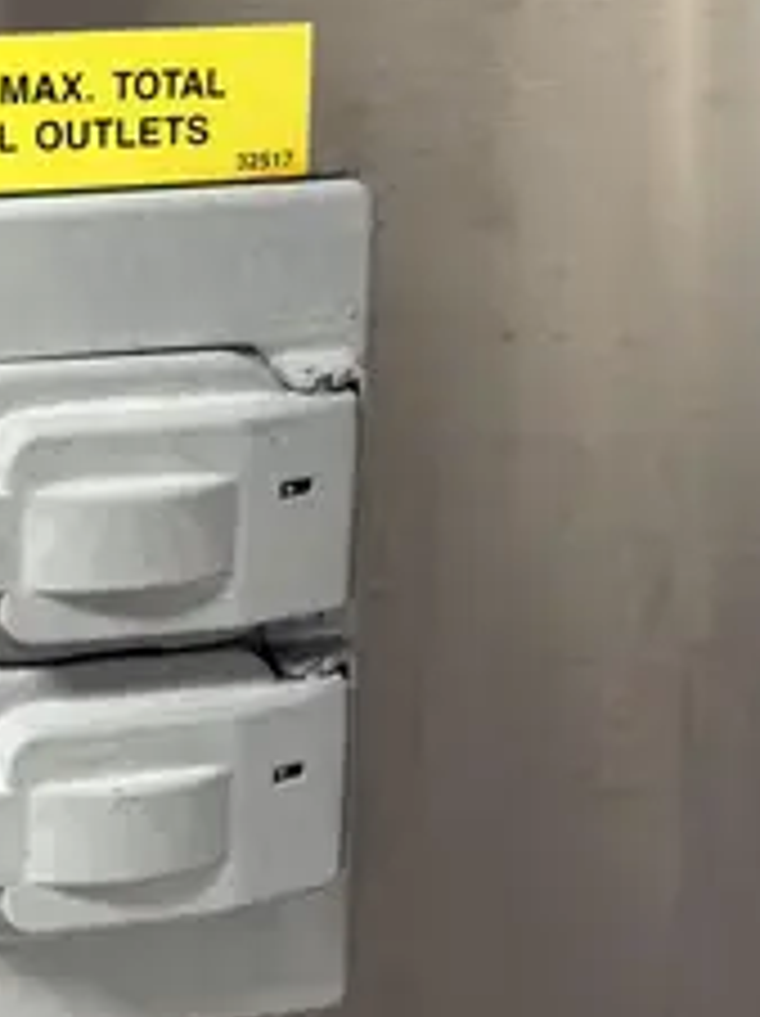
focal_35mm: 85
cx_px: 99
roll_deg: -1.0
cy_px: 382
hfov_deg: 17.1
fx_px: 2493
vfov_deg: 23.0
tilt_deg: -16.2
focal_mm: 6.76
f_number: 1.78
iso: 400
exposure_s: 1/40
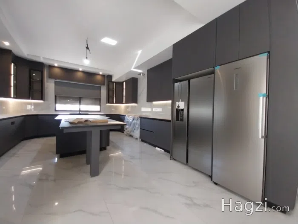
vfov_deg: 89.9
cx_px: 149
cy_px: 112
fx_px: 112
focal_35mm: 13
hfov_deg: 106.2
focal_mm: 1.3
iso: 160
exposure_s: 1/50
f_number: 2.2
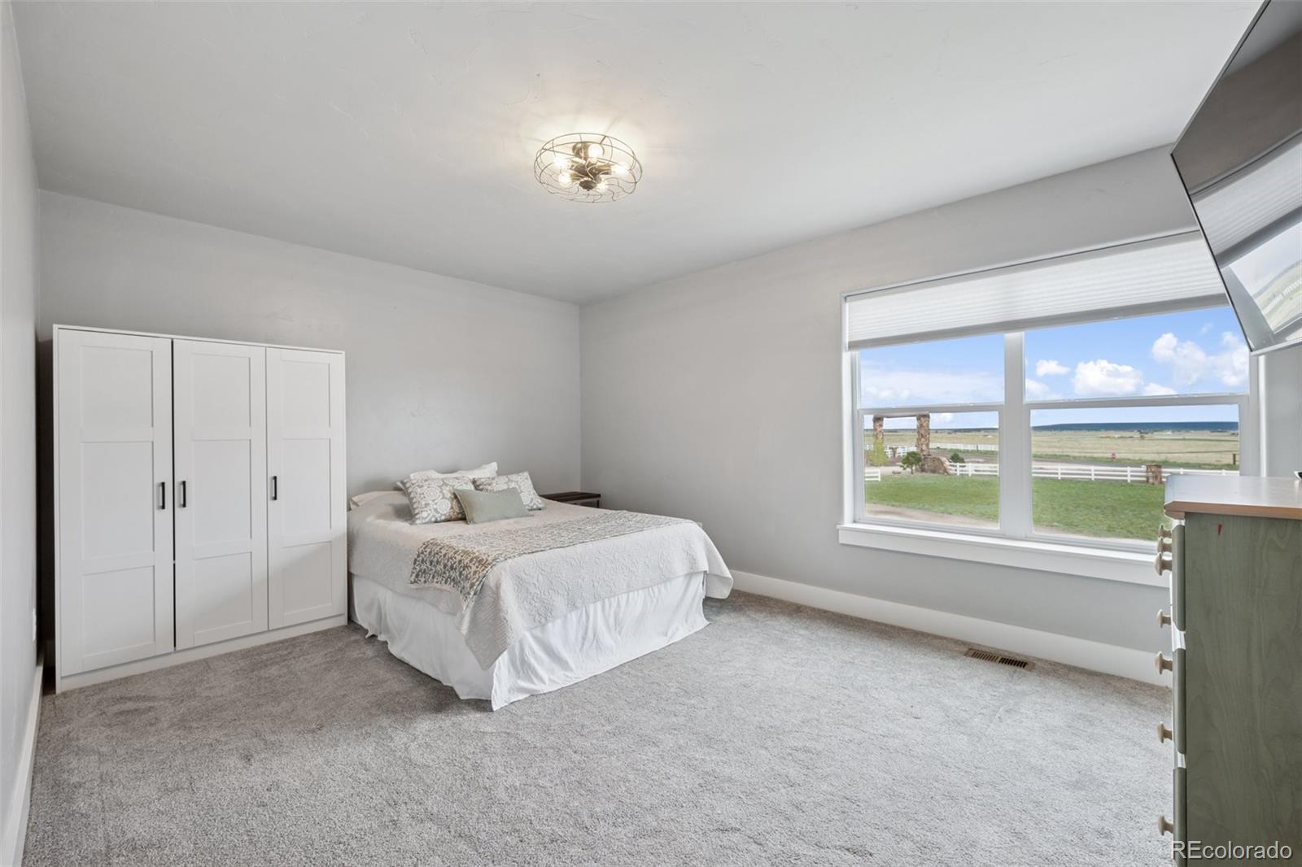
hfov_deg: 100.4
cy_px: 434
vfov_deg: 77.3
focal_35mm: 15
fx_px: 542
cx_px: 651
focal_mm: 15
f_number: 11
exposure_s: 1/3
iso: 100
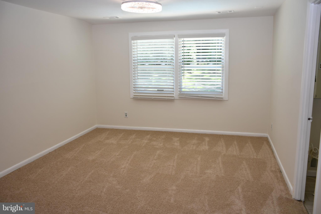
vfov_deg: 43.6
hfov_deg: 61.9
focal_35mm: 30
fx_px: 267
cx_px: 160
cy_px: 107
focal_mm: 20
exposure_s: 1/80
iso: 200
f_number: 4.5
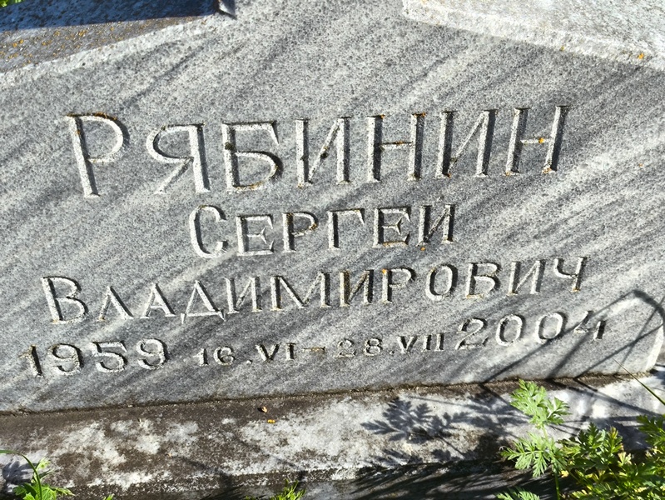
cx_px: 332
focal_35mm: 50
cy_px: 250
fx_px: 961
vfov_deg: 29.1
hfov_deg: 38.2
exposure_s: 1/532
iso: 50
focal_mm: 4.71
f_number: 1.7
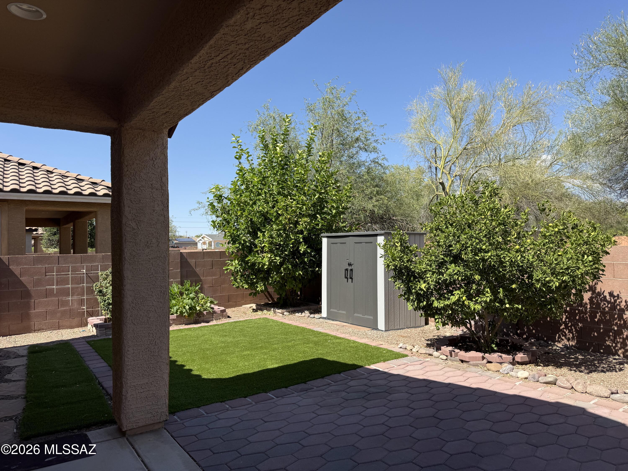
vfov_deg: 56.8
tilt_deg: +1.1
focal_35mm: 24
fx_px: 435
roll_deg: +1.3
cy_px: 236
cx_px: 314
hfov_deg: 71.6
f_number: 1.78
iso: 80
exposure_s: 1/2907
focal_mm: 6.76
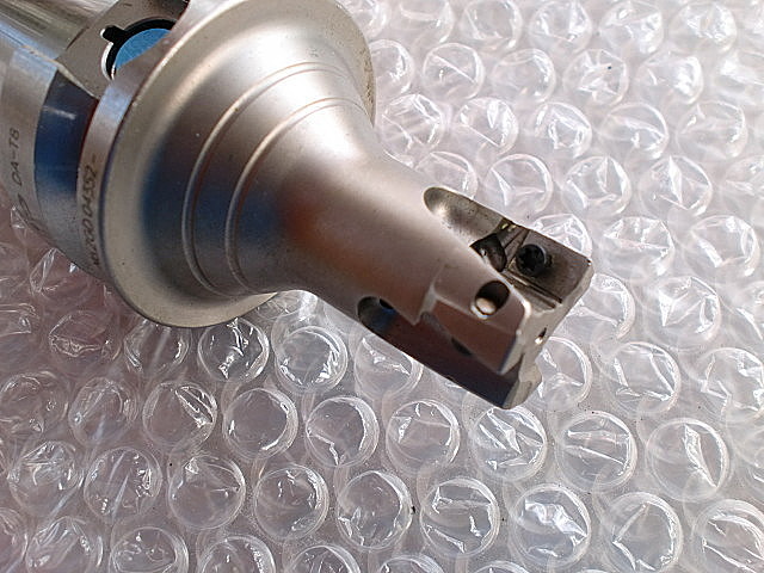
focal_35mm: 35
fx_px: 772
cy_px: 286
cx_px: 382
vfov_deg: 40.7
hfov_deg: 52.6
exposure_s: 1/60
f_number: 3.1
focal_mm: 6.3
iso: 80
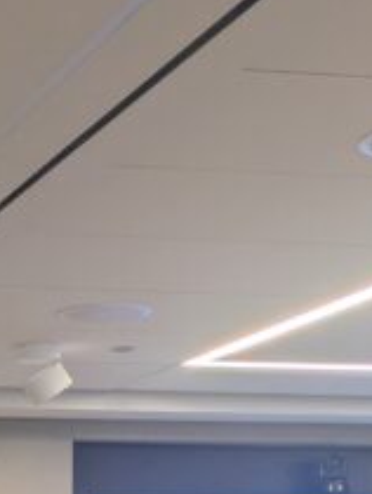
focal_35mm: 122
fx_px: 1745
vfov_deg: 15.1
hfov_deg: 11.5
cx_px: -237
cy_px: 708
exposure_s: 1/120
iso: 153
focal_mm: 5.43
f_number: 1.89
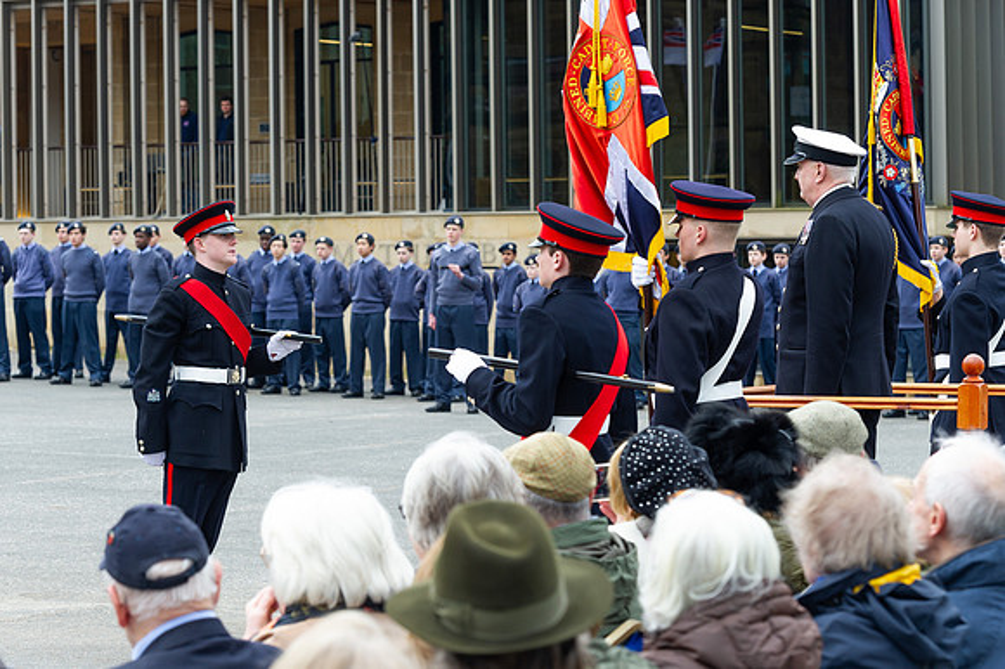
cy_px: 352
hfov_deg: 17.7
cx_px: 464
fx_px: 3220
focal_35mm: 115
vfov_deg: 11.9
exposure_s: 1/250
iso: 900
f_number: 6.3
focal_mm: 105
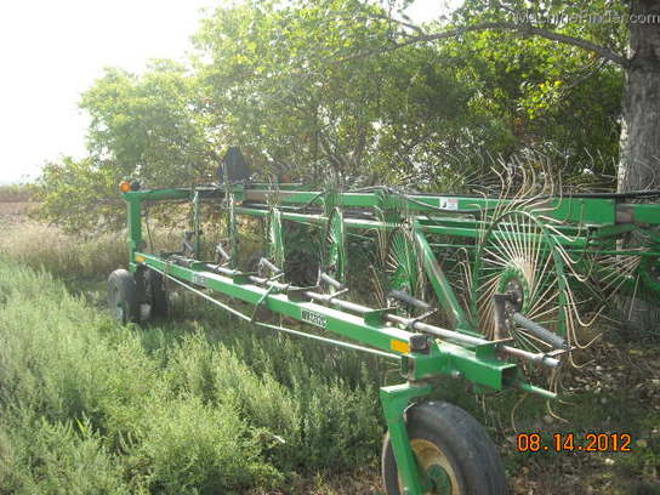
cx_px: 330
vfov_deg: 40.7
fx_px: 667
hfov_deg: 52.6
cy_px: 248
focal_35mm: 35
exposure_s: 1/272
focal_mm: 5.7
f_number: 2.8
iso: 64
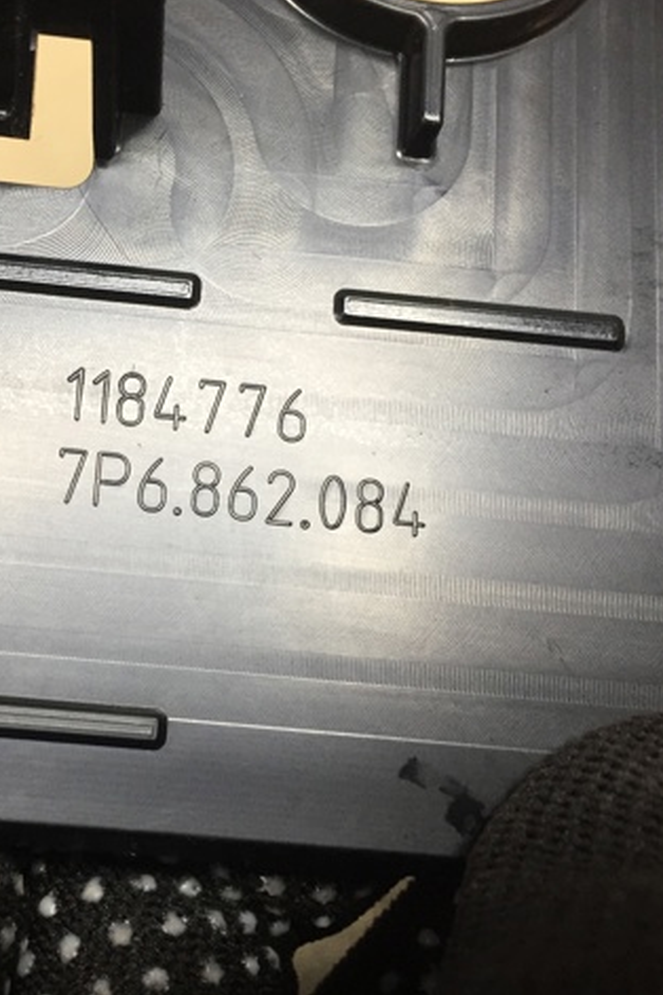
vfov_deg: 47.4
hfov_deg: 31.9
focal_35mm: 41
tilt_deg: -54.2
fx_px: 1133
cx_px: 154
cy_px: 490
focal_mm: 4.15
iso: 64
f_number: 2.2
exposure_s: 1/33
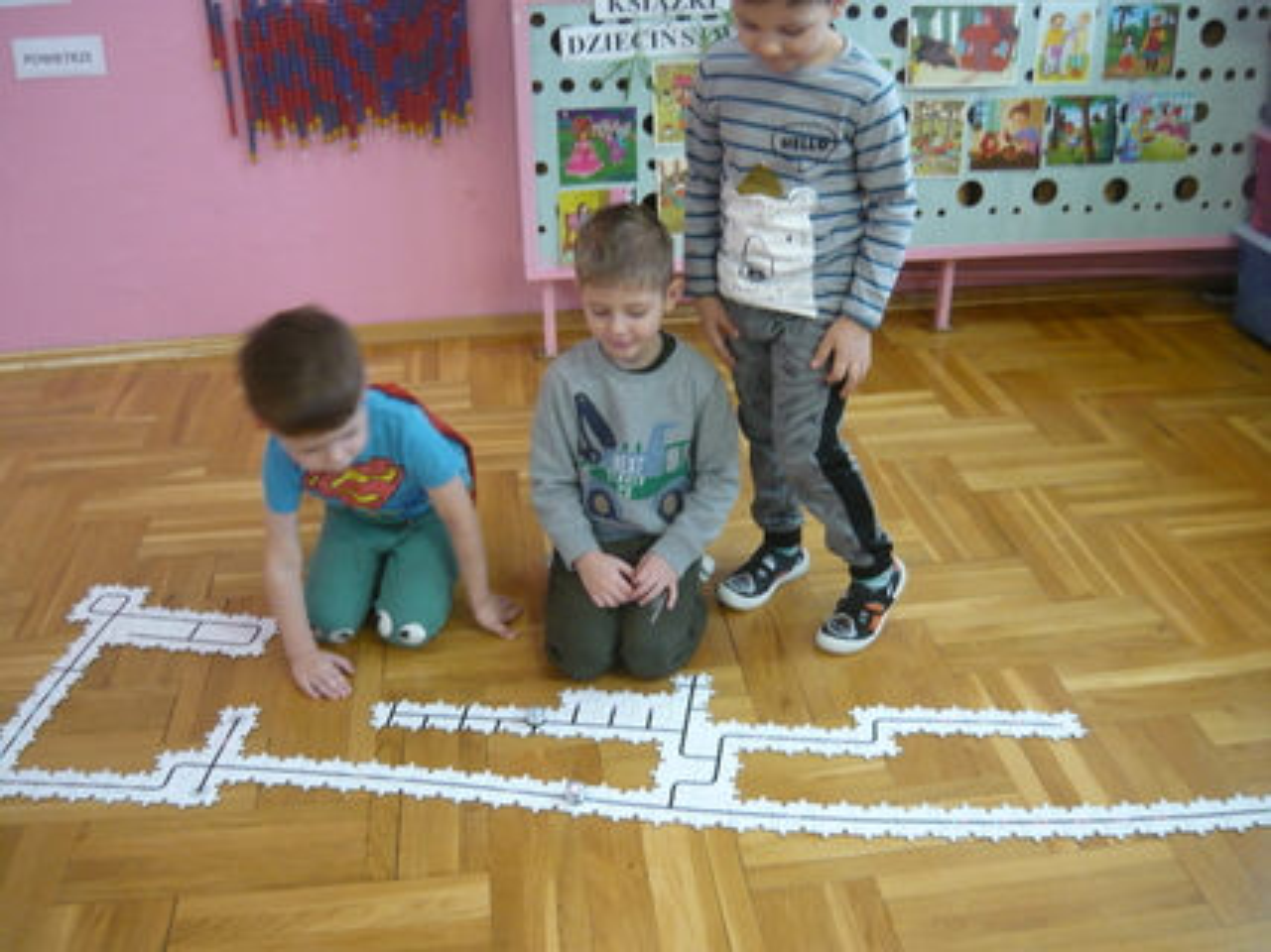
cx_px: 636
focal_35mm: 33
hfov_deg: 55.4
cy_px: 476
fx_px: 1211
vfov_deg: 42.9
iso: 250
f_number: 2.8
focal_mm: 5.5
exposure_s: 1/30
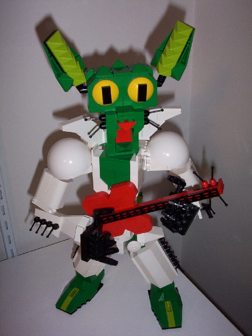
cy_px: 168
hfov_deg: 36.8
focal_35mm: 39
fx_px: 379
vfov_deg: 47.9
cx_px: 126
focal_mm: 6
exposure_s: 1/30
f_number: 4.5
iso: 140
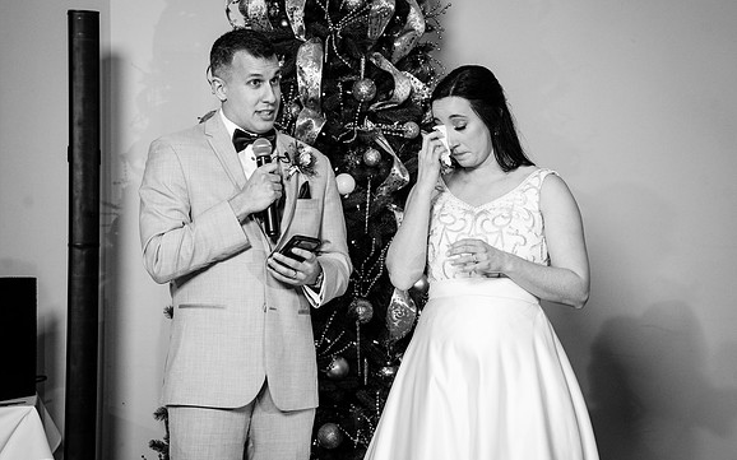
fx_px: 1506
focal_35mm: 75
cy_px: 223
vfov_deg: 17.4
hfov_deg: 27.5
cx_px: 359
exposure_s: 1/200
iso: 2000
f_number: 5.6
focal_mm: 70
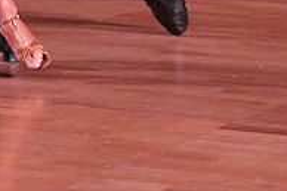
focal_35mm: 362
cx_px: 45
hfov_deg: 5.7
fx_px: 2883
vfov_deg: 3.8
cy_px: -197
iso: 5000
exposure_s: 1/250
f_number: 6.3
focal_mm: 121
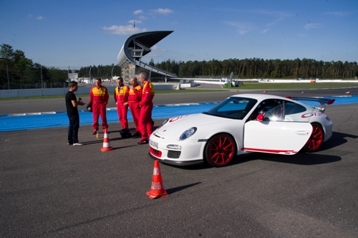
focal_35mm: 27
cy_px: 119
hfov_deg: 67.4
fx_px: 268
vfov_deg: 47.8
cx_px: 179
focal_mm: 18
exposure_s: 1/500
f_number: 11
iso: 400
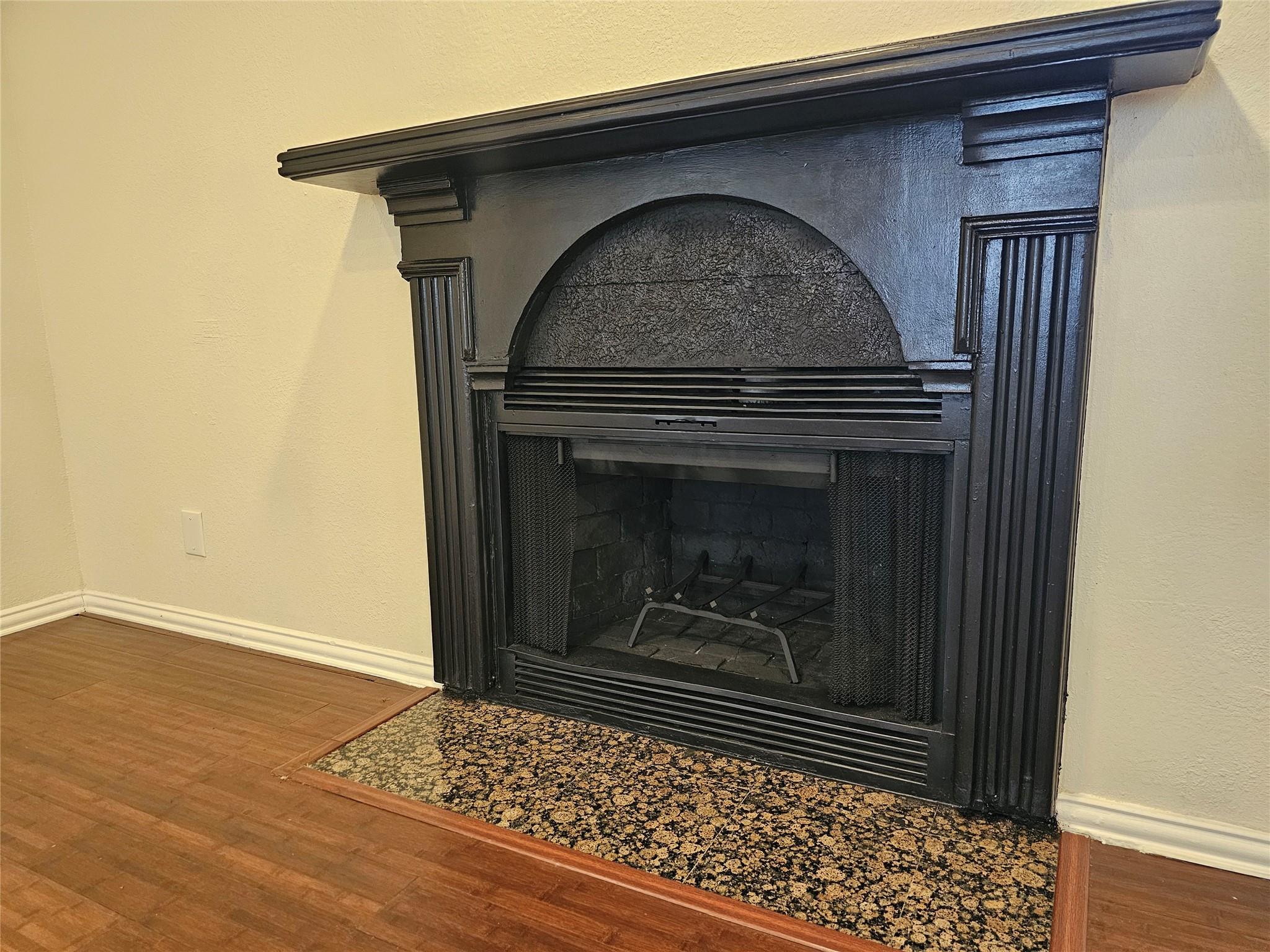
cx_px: 635
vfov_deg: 58.9
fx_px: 844
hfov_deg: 73.9
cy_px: 476
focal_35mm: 23
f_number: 1.7
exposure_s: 1/120
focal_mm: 6.3
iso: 800
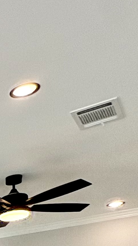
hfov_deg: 11.8
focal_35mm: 72
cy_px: 358
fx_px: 469
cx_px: -240
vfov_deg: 23.9
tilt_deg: -0.7
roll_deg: +1.5
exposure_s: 1/160
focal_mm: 2.22
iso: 64
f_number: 2.2
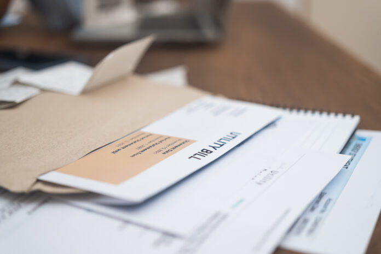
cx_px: 190
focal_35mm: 50
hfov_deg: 39.6
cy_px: 127
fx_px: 529
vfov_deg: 27.0
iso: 640
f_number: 2.5
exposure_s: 1/100
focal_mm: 50
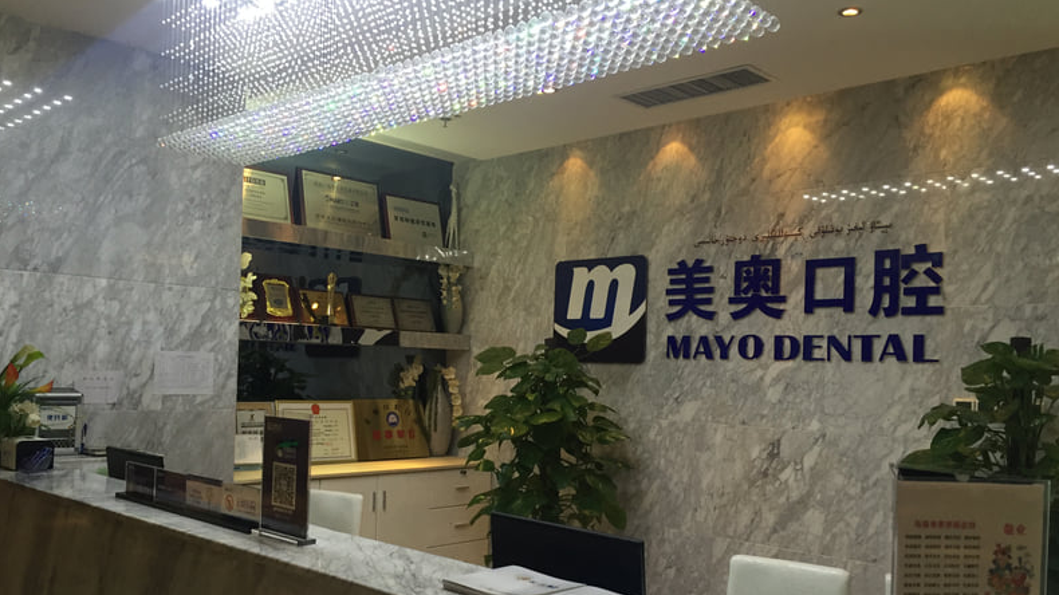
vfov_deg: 36.5
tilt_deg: -0.4
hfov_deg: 61.0
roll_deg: -1.6
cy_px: 367
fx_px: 898
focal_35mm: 32
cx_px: 534
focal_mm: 4.15
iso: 64
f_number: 2.2
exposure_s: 1/33
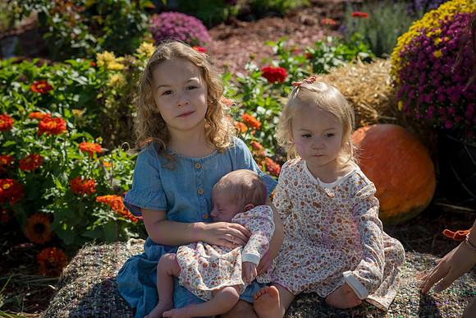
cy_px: 159
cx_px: 238
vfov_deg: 16.1
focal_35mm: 85
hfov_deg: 23.9
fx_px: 1124
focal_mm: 85
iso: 400
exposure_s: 1/1250
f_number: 6.3
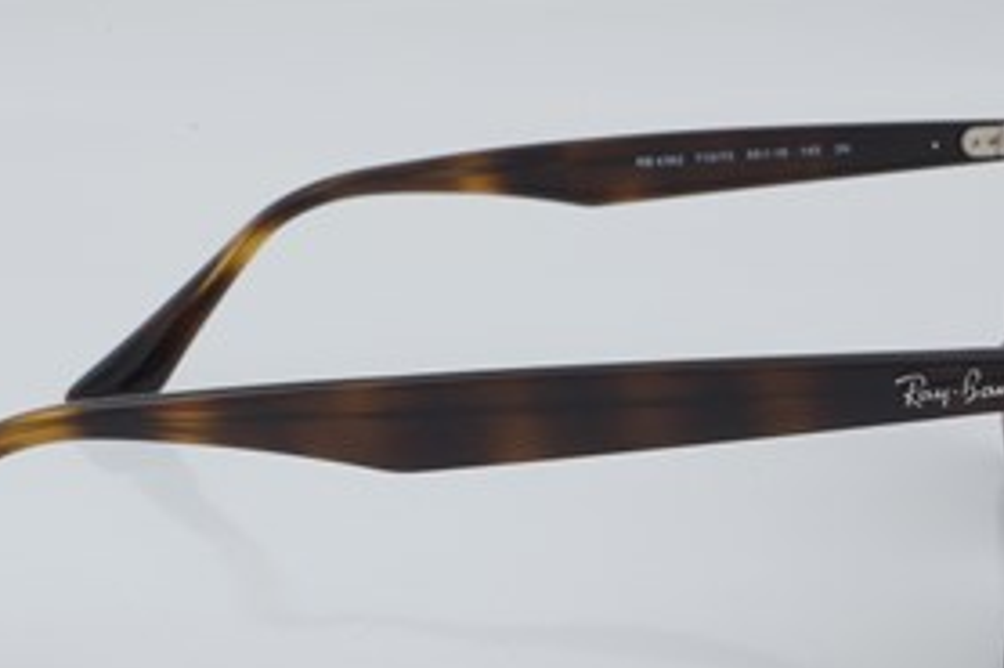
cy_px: 397
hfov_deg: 18.9
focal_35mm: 108
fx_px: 3010
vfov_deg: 12.7
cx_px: 459
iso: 100
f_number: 29
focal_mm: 50
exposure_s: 1/4
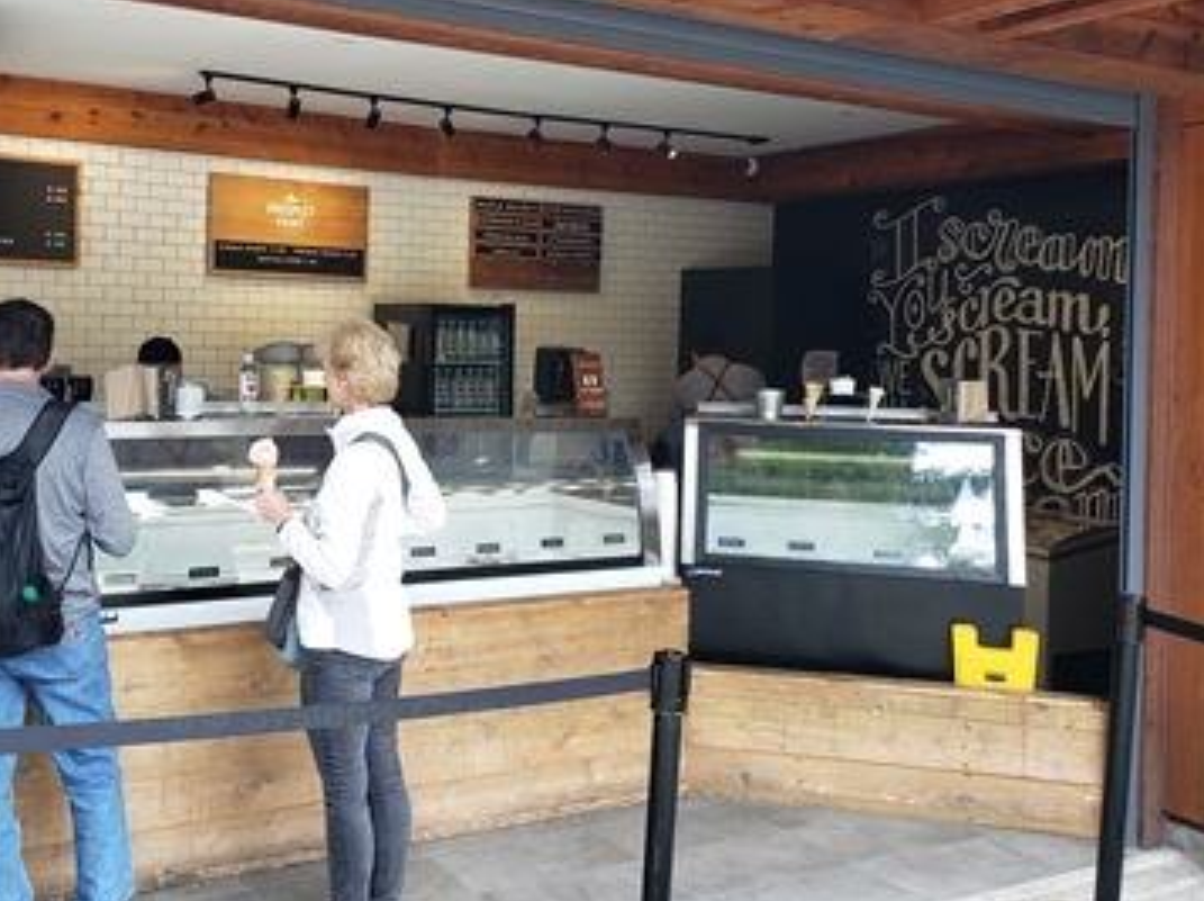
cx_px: 401
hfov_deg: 51.7
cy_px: 334
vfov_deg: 40.3
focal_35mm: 35
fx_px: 1216
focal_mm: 4.3
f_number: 2.4
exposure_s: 1/167
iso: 50
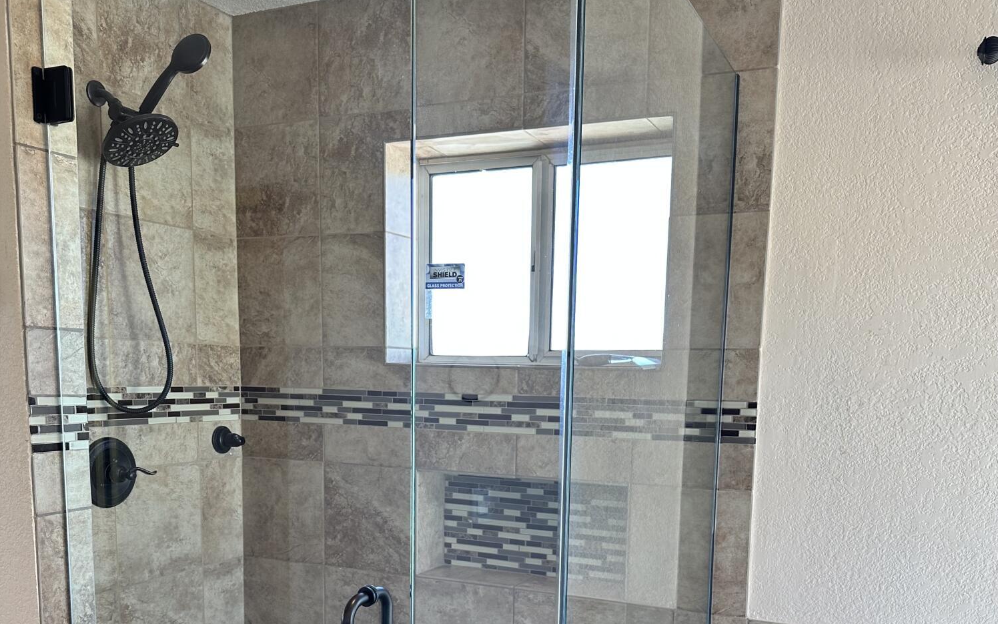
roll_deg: -1.1
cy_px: 493
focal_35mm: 34
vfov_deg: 36.1
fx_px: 925
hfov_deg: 56.7
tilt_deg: -6.9
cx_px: 499
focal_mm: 6.86
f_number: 1.78
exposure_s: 1/120
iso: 80
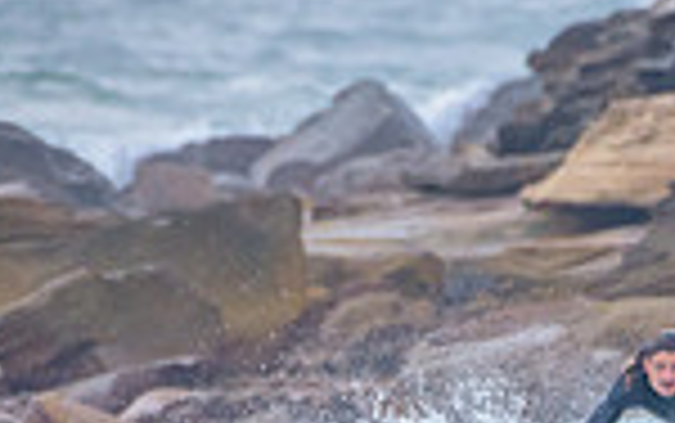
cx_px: 515
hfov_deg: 0.9
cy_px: 580
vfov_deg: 0.5
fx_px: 44533
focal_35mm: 2419
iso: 800
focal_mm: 500
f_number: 5.6
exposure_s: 1/2000
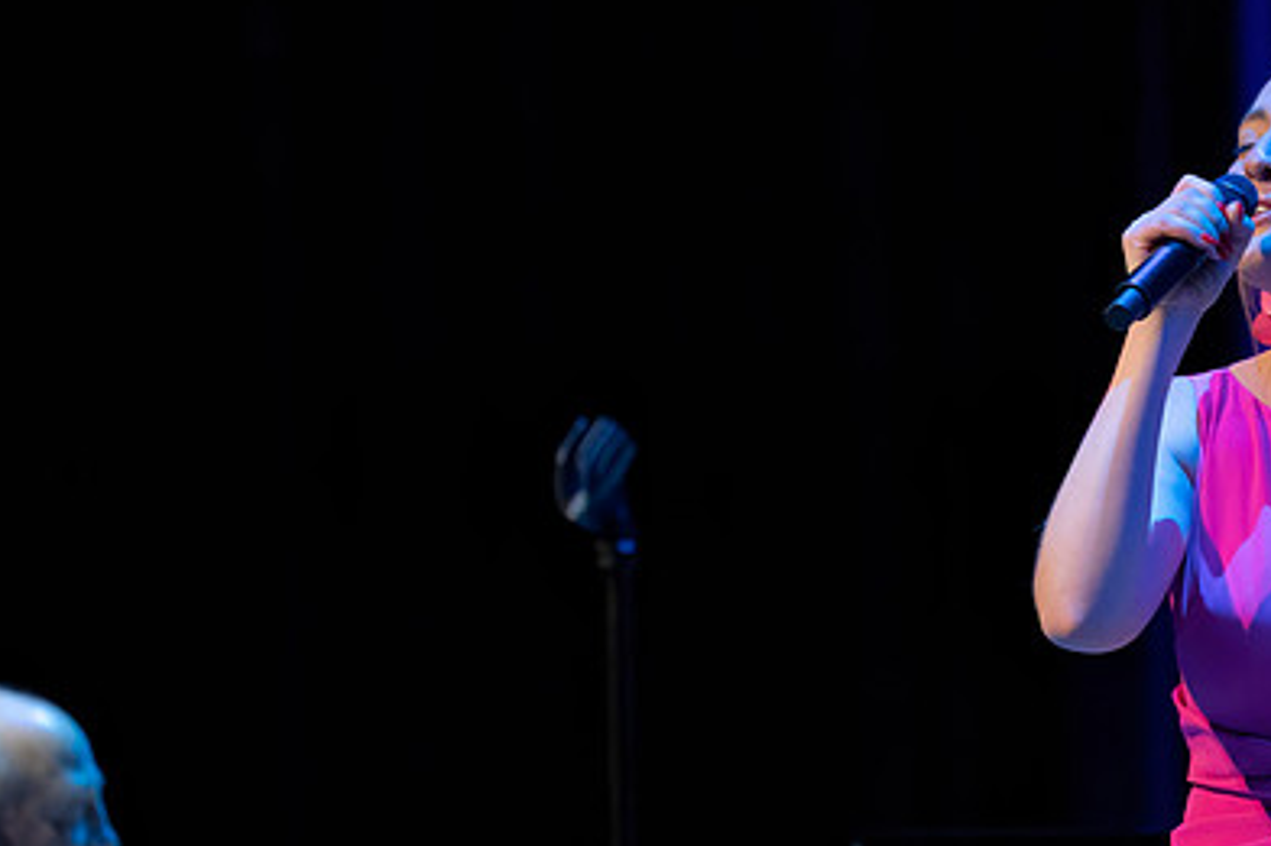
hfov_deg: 3.5
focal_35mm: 592
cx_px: 934
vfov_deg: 2.3
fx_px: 20891
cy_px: 478
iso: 4000
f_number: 5.6
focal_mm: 400
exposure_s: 1/250
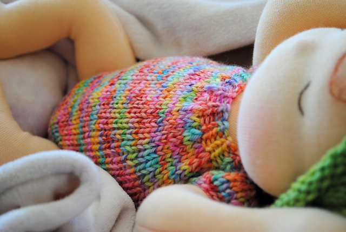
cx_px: 173
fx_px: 635
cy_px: 116
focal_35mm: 66
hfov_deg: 30.5
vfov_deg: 20.7
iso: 100
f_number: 5.3
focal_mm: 44
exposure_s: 1/6
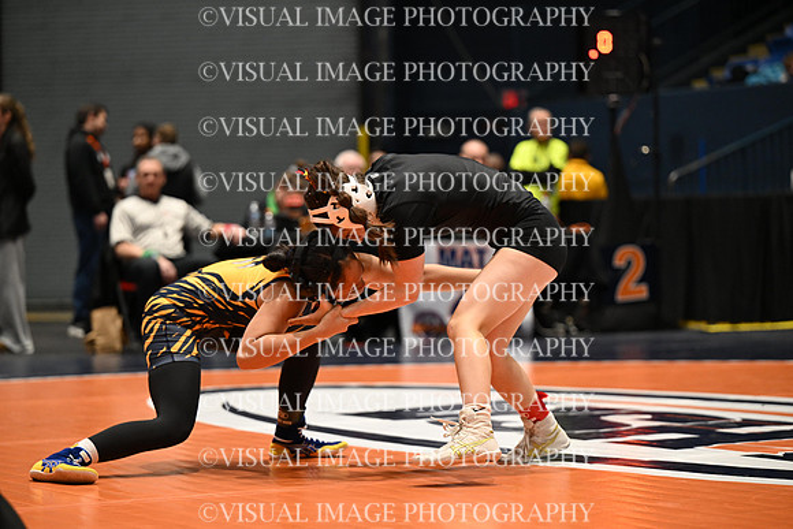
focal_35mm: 104
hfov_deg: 19.6
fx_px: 2291
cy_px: 264
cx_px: 396
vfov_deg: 13.2
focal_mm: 104
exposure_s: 1/767
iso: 3200
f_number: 2.8
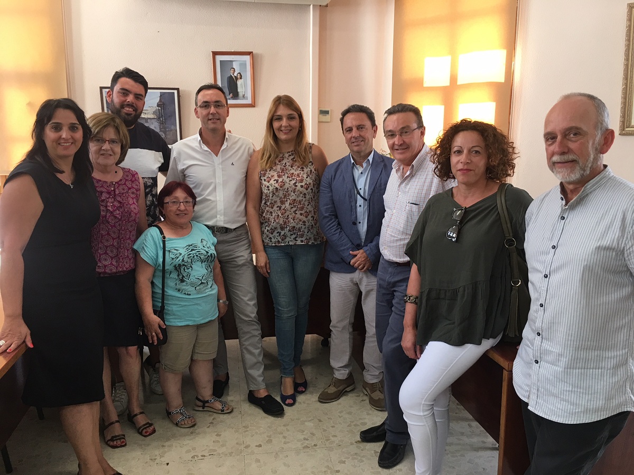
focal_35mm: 29
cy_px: 238
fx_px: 531
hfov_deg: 61.7
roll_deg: -0.4
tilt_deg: -8.9
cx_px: 317
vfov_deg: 48.2
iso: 40
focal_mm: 4.15
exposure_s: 1/33
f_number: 2.2
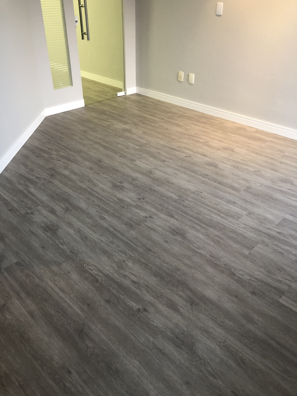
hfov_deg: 49.7
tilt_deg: -33.3
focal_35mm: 28
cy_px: 198
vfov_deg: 63.4
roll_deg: -2.4
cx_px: 148
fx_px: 320
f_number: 1.8
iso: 50
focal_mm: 4
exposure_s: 1/15
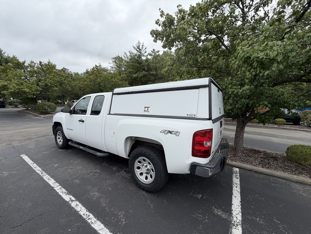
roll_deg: -1.4
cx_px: 156
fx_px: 126
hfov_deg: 102.1
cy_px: 117
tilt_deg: -6.5
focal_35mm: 14
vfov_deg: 85.7
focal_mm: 2.22
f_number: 2.2
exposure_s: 1/770
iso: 32
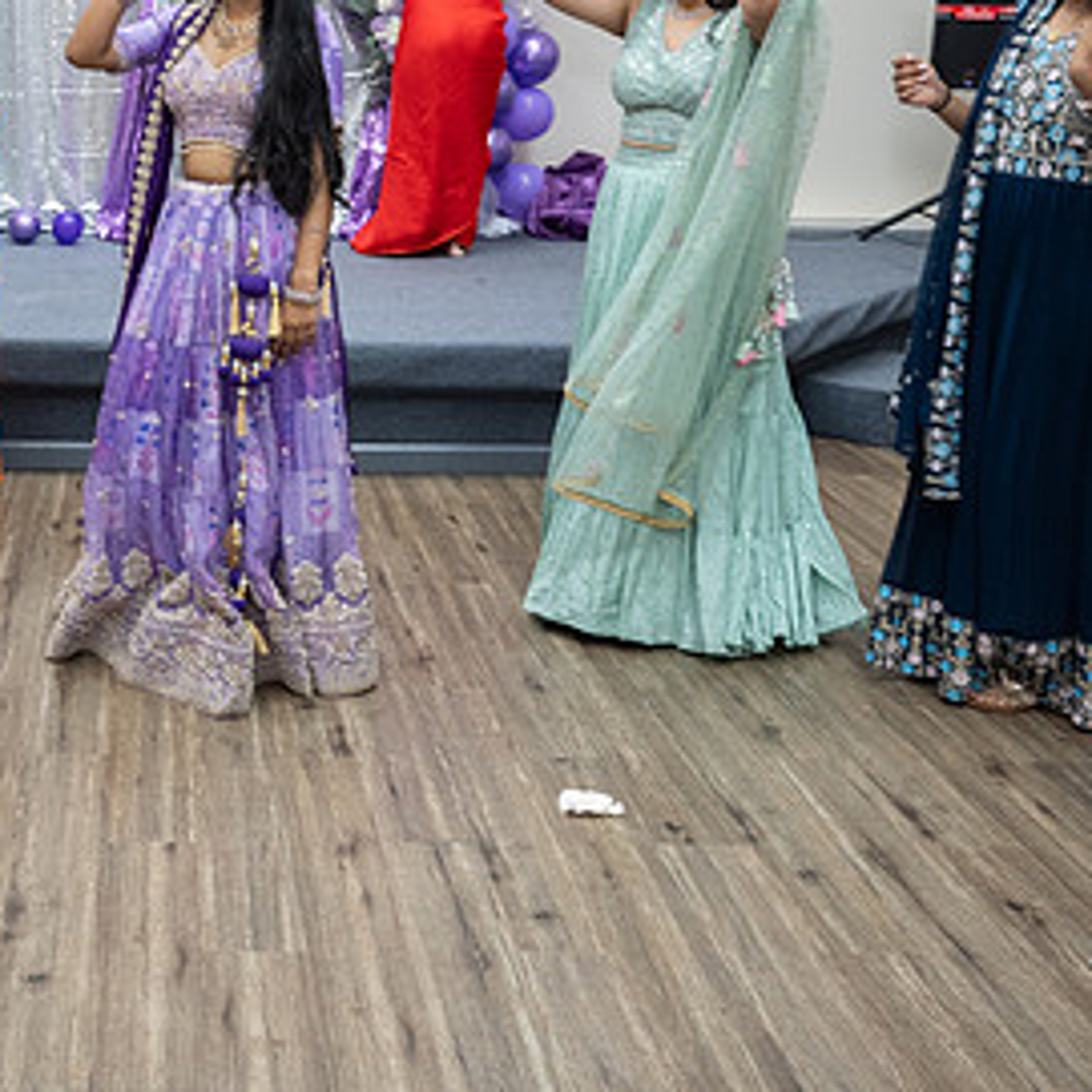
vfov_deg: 37.7
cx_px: 149
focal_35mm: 44
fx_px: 1570
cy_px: 328
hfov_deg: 36.4
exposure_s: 1/160
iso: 1000
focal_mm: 24
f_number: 4.5
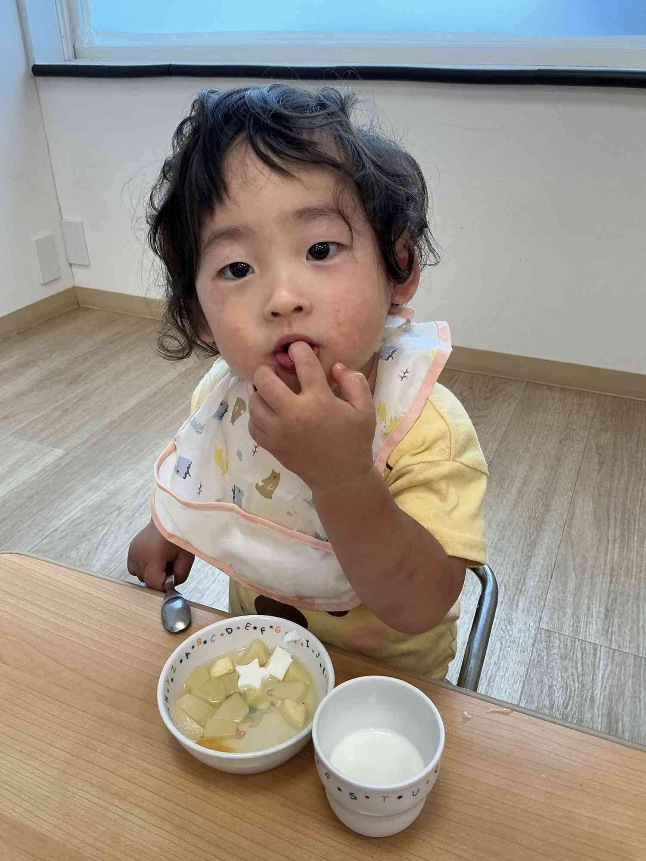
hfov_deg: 48.2
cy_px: 430
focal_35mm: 29
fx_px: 722
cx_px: 323
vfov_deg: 61.7
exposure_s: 1/120
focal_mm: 3
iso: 32
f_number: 1.8
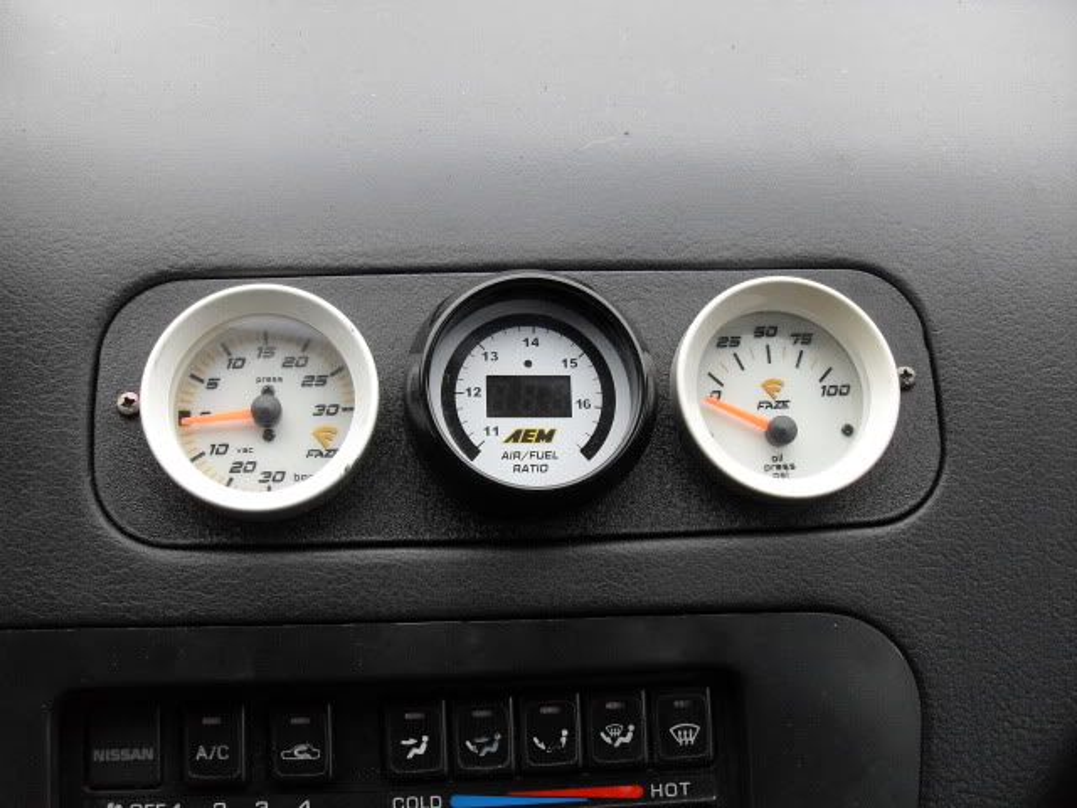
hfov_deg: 50.1
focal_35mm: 37
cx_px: 538
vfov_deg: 38.7
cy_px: 404
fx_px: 1151
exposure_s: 1/45
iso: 200
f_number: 2.8
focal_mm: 6.3
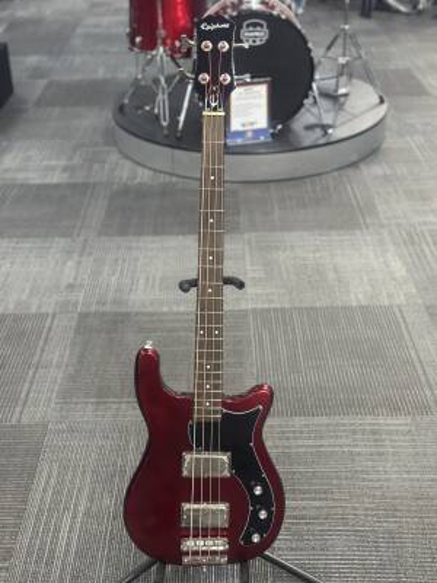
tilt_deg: -30.1
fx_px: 808
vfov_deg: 39.7
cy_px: 292
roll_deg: +0.0
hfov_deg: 30.3
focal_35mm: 48
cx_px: 218
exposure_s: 1/60
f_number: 1.78
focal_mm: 6.86
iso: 125
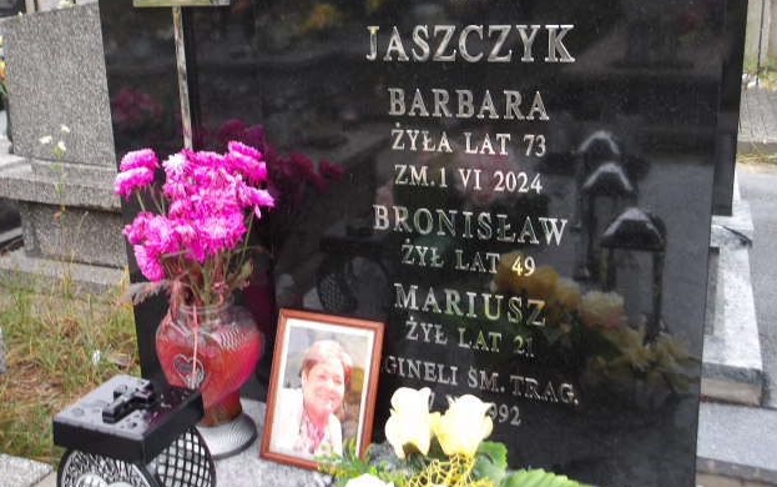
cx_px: 389
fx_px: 784
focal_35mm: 37
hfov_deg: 52.7
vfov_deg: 34.4
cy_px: 194
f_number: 3.3
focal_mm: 6.1
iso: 100
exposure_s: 1/37
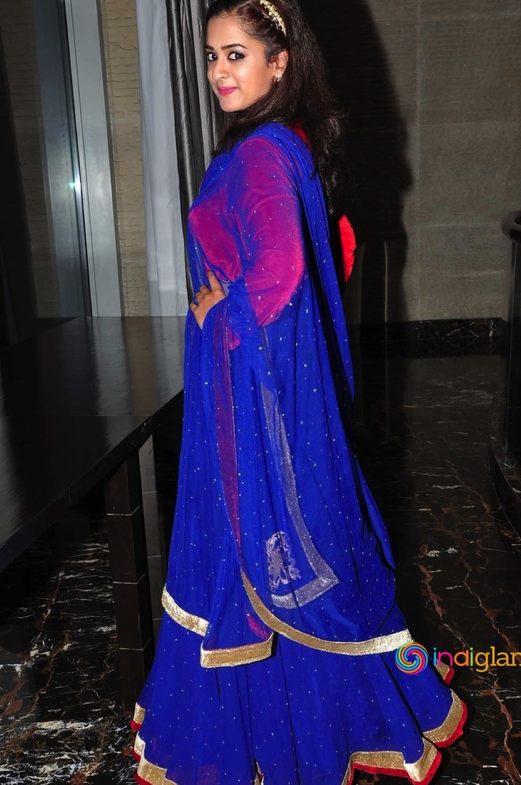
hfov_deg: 30.4
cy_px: 390
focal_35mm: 44
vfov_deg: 44.6
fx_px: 958
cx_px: 280
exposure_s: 1/125
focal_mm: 26
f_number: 9
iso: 400
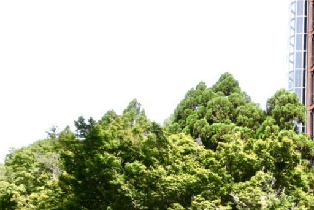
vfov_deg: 22.5
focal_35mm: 60
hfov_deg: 30.9
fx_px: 524
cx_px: 317
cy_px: 155
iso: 100
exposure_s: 1/125
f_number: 8
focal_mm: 16
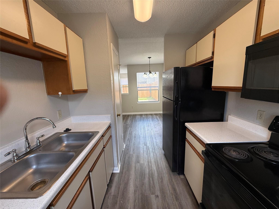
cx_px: 140
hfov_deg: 102.1
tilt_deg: -9.6
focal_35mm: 14
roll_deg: +2.0
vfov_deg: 85.7
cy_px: 104
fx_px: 113
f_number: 2.2
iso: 125
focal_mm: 2.22
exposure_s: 1/120
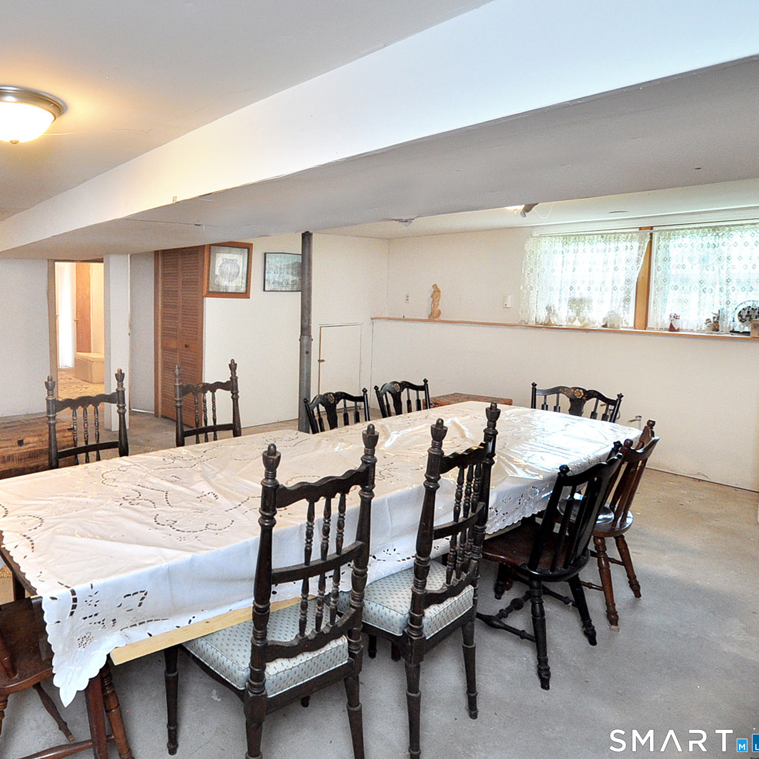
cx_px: 191
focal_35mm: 20
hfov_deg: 69.9
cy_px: 366
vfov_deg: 74.8
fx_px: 496
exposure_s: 1/40
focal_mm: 10
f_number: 5
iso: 800
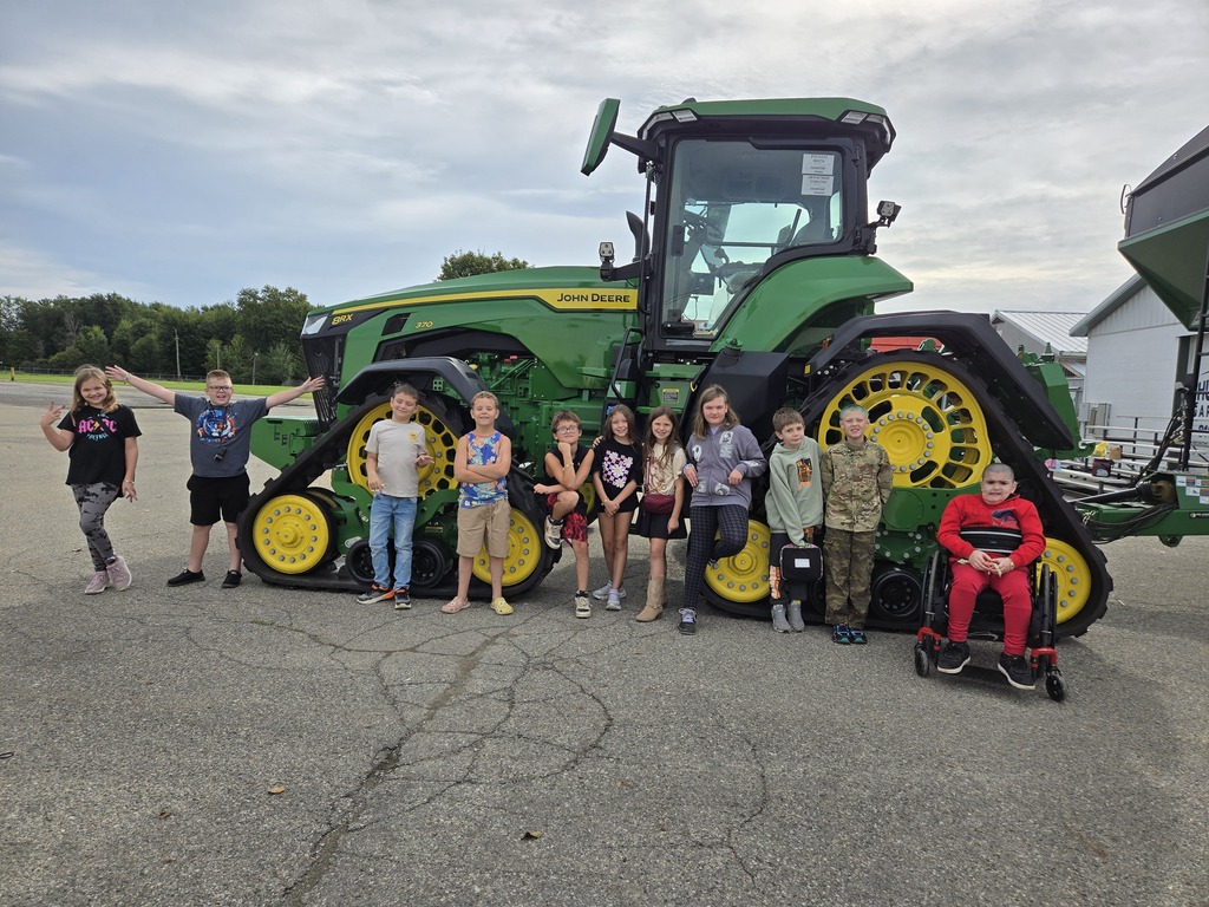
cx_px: 604
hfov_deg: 73.9
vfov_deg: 58.9
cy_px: 454
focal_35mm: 23
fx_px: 803
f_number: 1.8
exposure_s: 1/3109
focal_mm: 5.4
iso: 25
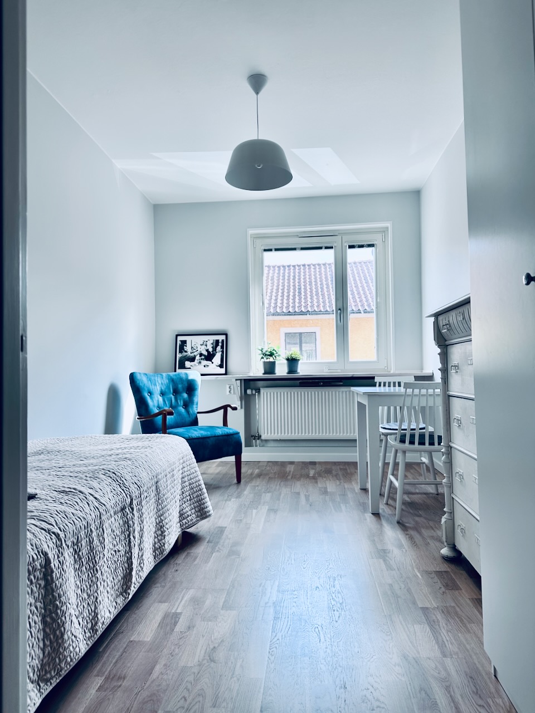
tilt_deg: +4.0
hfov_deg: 56.8
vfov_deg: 71.6
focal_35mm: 24
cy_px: 356
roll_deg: +3.0
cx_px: 268
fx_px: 495
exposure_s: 1/278
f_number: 1.78
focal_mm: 6.86
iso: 80
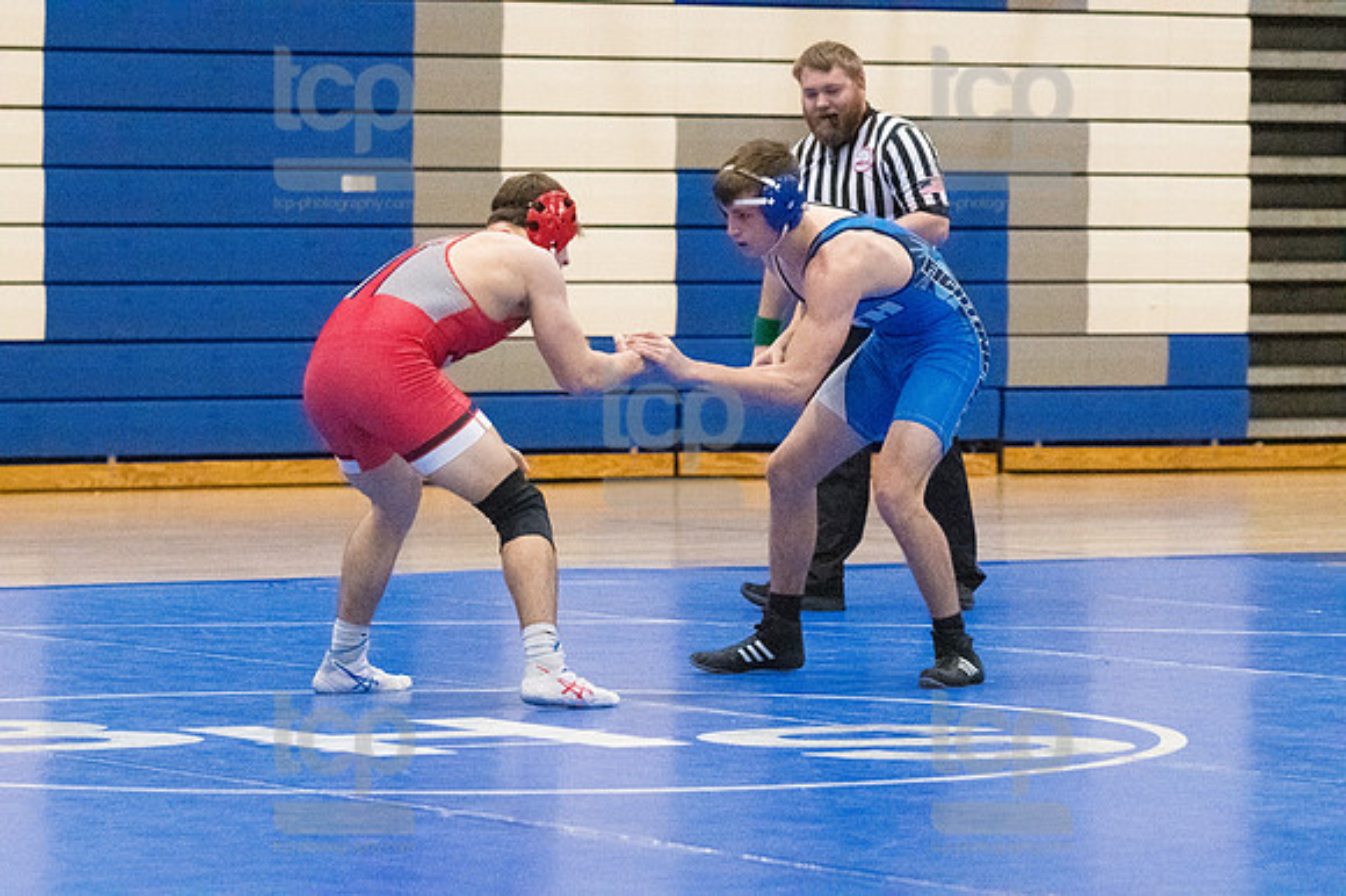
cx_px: 673
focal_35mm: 180
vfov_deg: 7.6
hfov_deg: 11.4
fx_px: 6726
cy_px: 448
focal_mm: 120
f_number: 4.5
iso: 10000
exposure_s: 1/1600
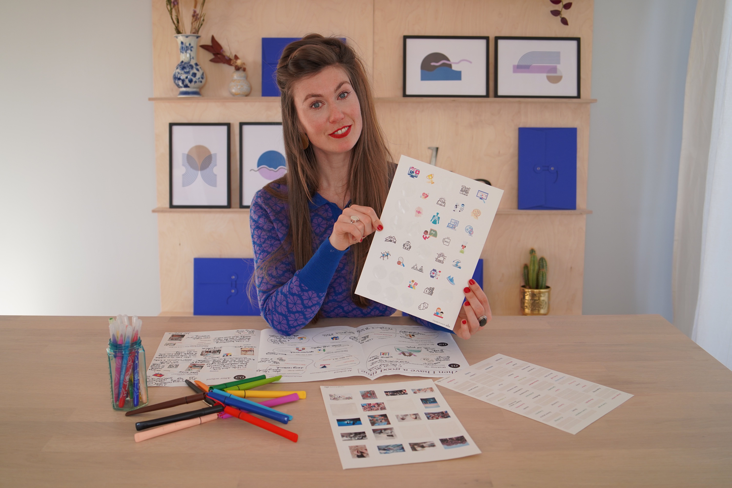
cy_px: 244
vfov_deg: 37.9
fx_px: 712
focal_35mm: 35
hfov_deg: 54.4
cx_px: 366
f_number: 4
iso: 320
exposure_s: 1/160
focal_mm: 35
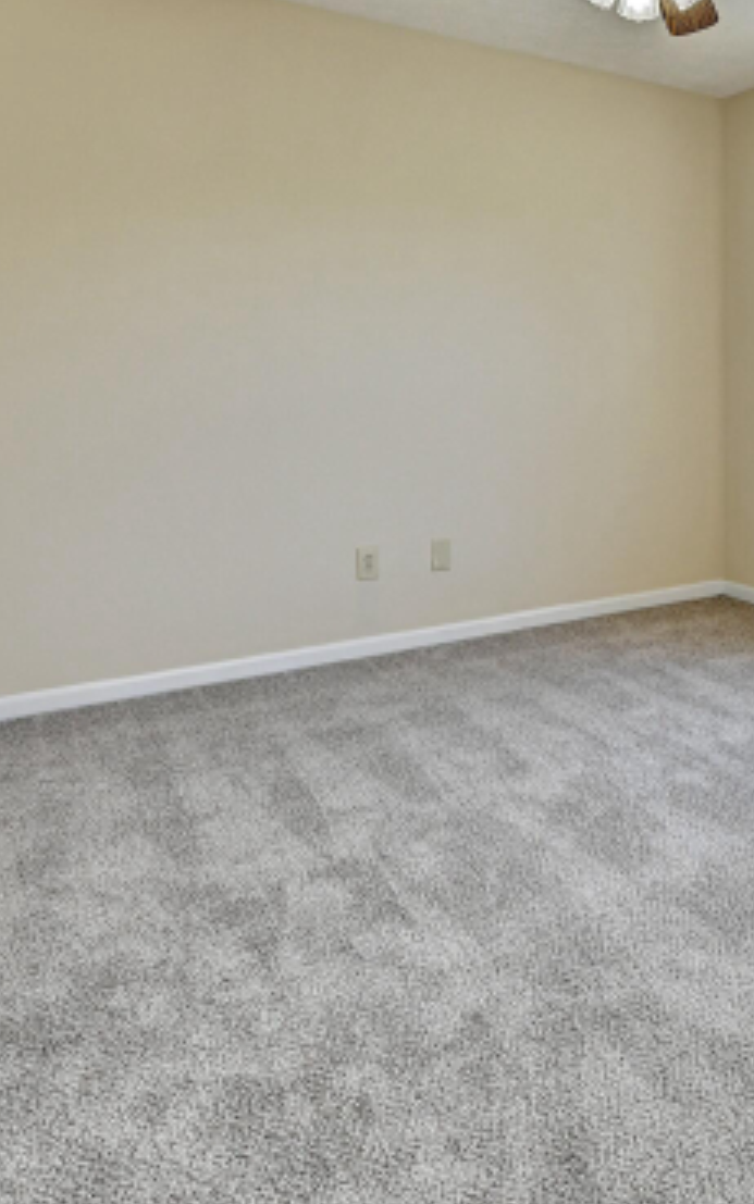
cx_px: 676
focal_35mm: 29
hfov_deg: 40.1
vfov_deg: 62.9
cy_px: 395
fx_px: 952
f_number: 8
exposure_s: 1/20
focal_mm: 14
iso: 250
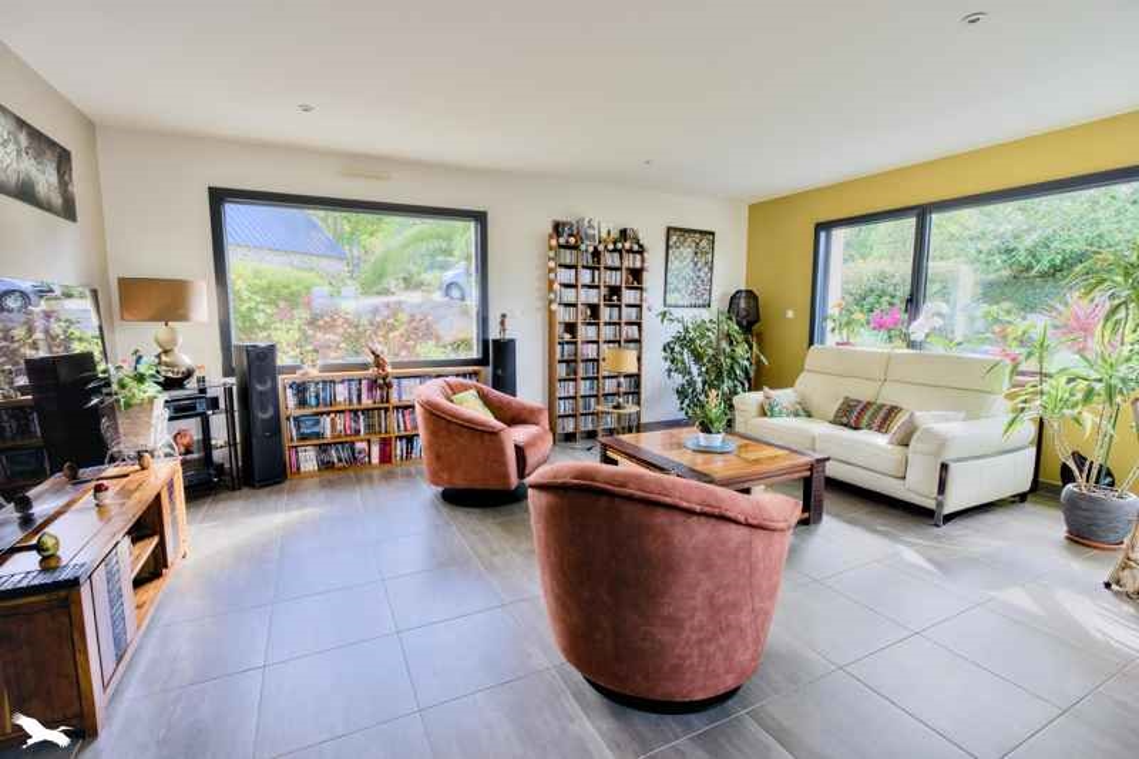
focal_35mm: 16
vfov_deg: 73.7
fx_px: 506
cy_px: 380
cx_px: 570
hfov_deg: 96.7
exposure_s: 1/320
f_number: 8
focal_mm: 16
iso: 800
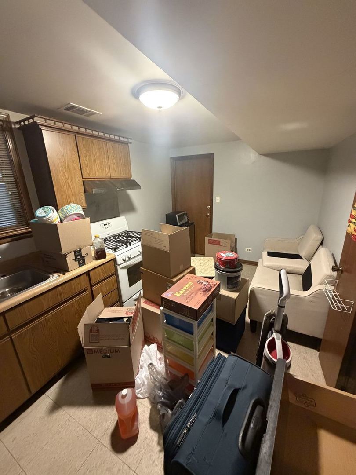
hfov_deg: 85.7
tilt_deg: -16.4
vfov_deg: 102.1
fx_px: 192
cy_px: 238
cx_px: 178
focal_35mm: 14
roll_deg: +2.1
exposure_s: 1/60
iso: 800
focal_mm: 2.22
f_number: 2.2
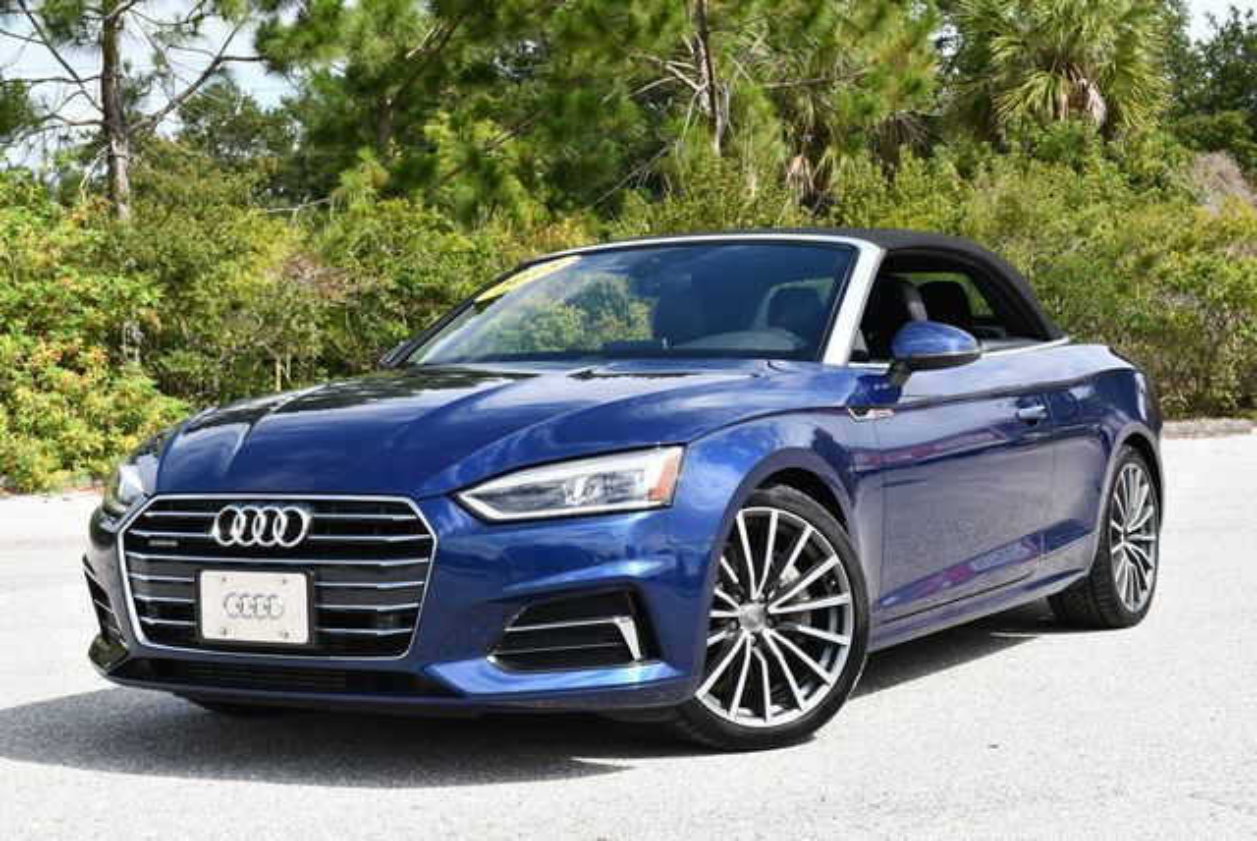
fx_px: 2237
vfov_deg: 21.3
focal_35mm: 64
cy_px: 420
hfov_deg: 31.4
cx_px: 628
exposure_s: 1/250
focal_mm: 32
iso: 180
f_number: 8
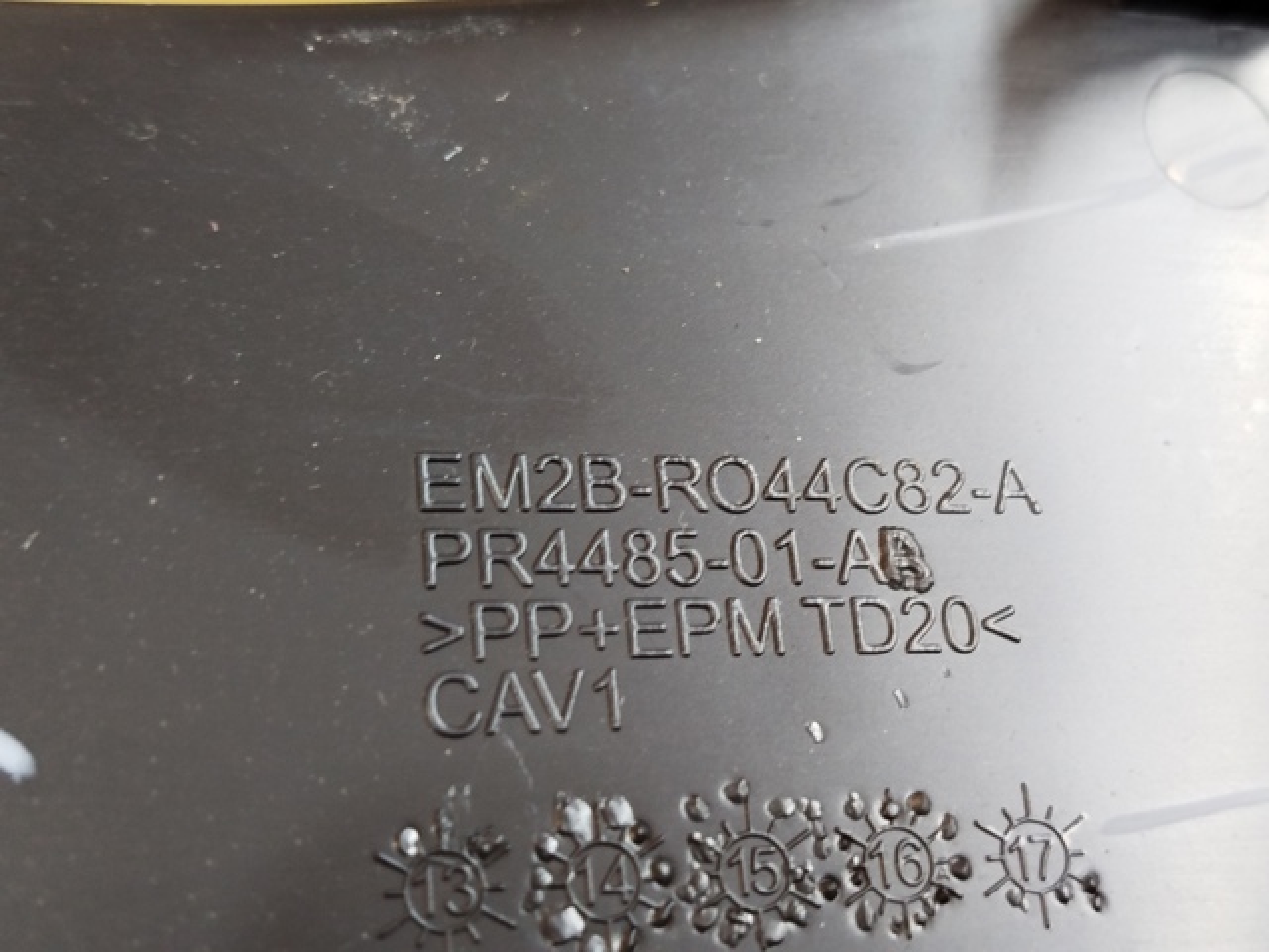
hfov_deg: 39.7
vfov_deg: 30.3
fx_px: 1760
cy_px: 476
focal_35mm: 48
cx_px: 634
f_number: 1.7
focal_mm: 5.31
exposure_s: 1/33
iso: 400
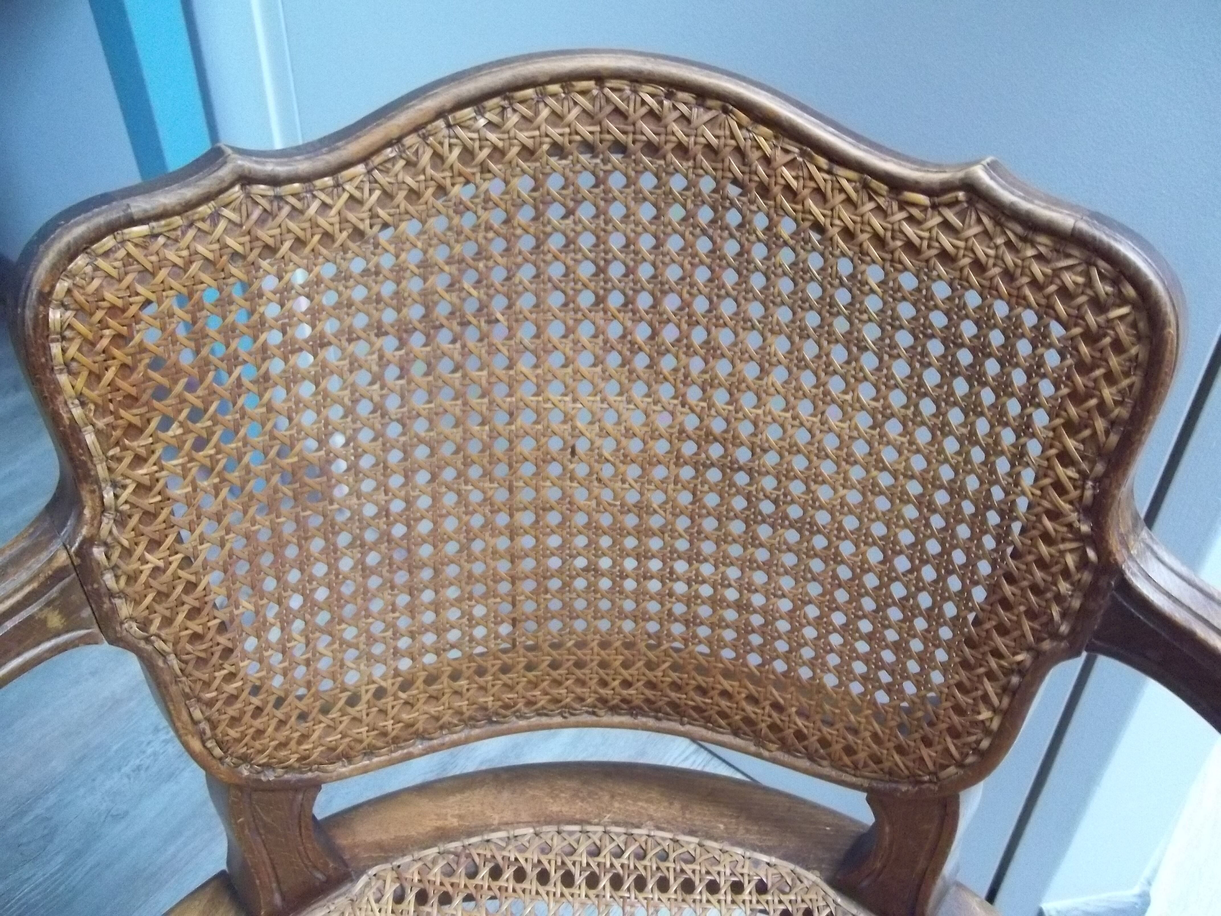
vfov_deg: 44.2
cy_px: 458
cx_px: 610
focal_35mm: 32
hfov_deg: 56.8
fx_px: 1129
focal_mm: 5.7
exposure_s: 1/8
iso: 400
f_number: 2.9
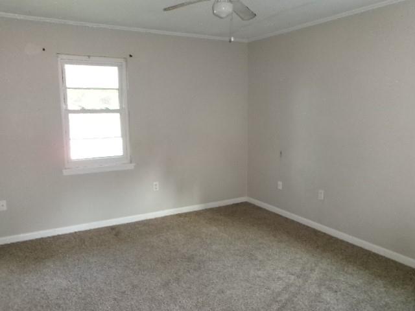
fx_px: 336
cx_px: 208
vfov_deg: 49.7
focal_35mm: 28
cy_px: 156
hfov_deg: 63.4
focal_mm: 5.1
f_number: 3.9
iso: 663
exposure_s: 1/34
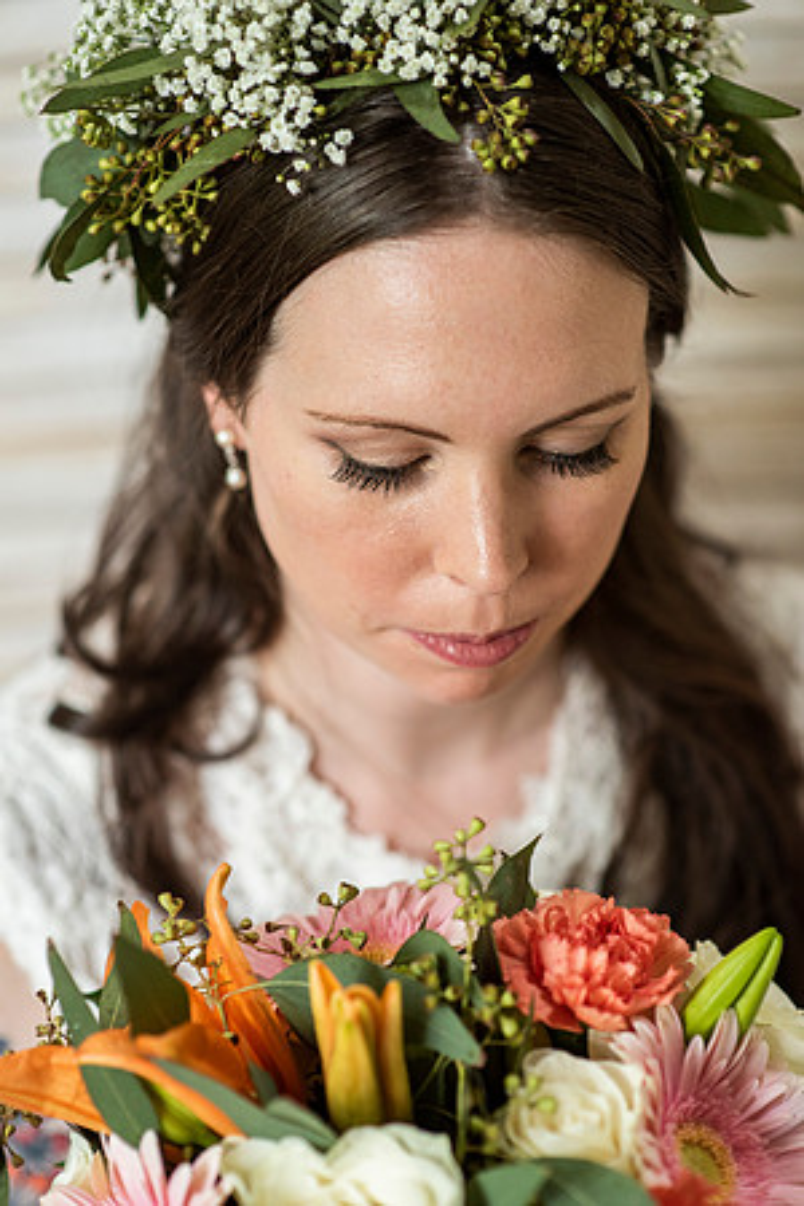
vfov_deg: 23.9
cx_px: 402
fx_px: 2847
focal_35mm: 85
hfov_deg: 16.1
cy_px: 603
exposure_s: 1/500
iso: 1600
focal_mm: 85
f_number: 2.5
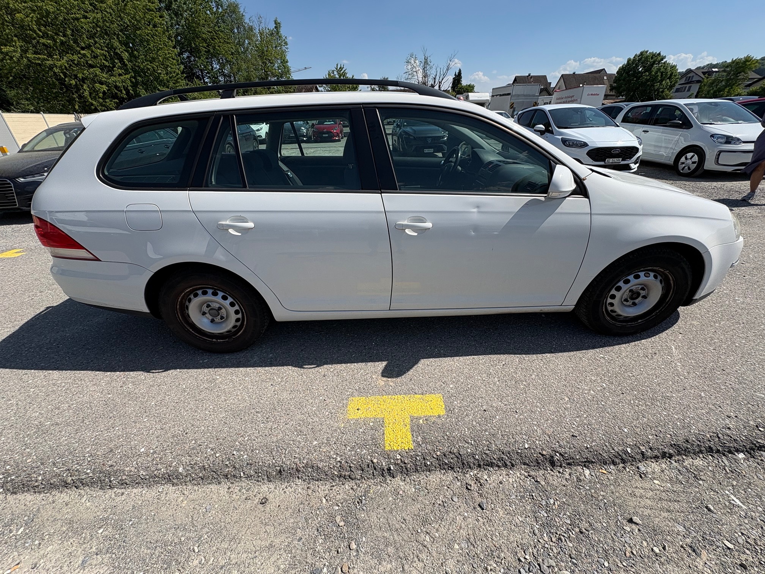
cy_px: 287
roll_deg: +0.8
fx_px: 309
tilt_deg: -27.7
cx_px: 382
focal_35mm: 14
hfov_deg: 102.1
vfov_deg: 85.7
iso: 50
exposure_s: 1/1927
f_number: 2.2
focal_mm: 2.22
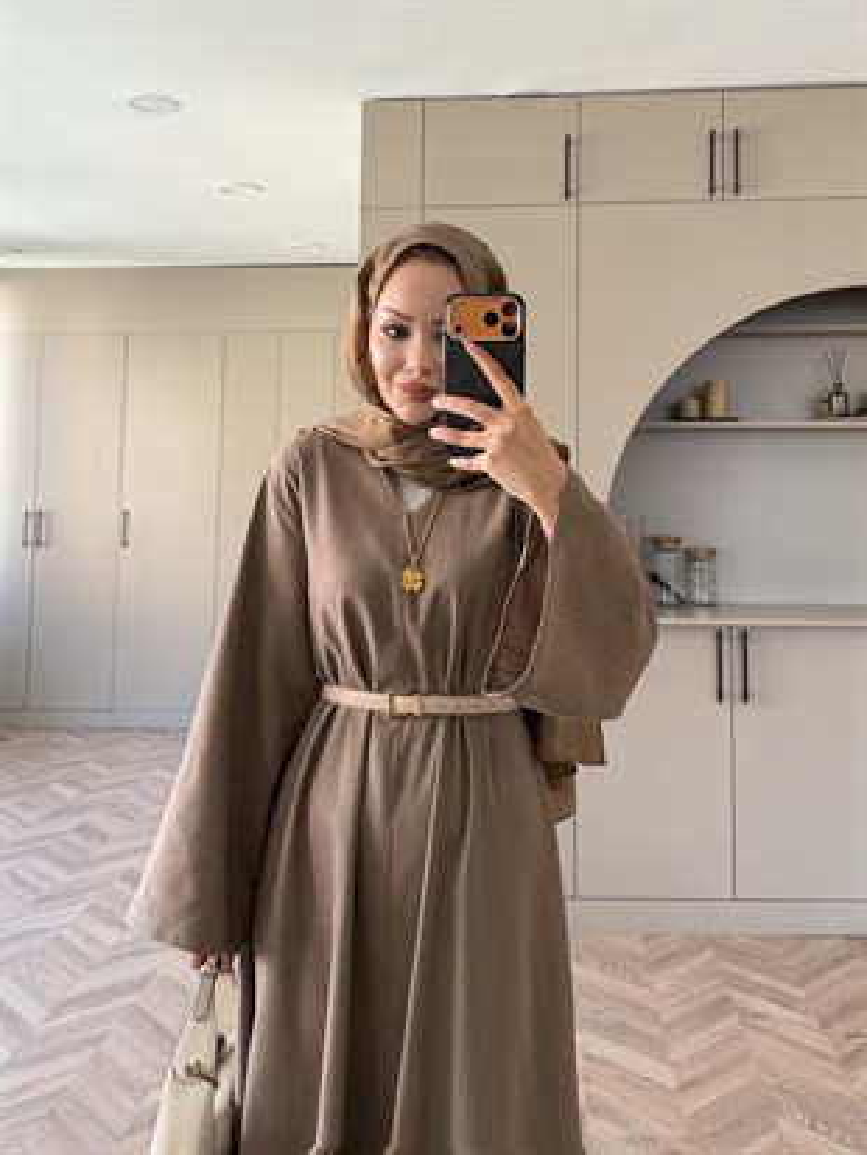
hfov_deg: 56.8
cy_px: 578
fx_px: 801
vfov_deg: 71.6
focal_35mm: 24
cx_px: 434
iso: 125
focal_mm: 6.76
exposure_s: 1/121
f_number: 1.78
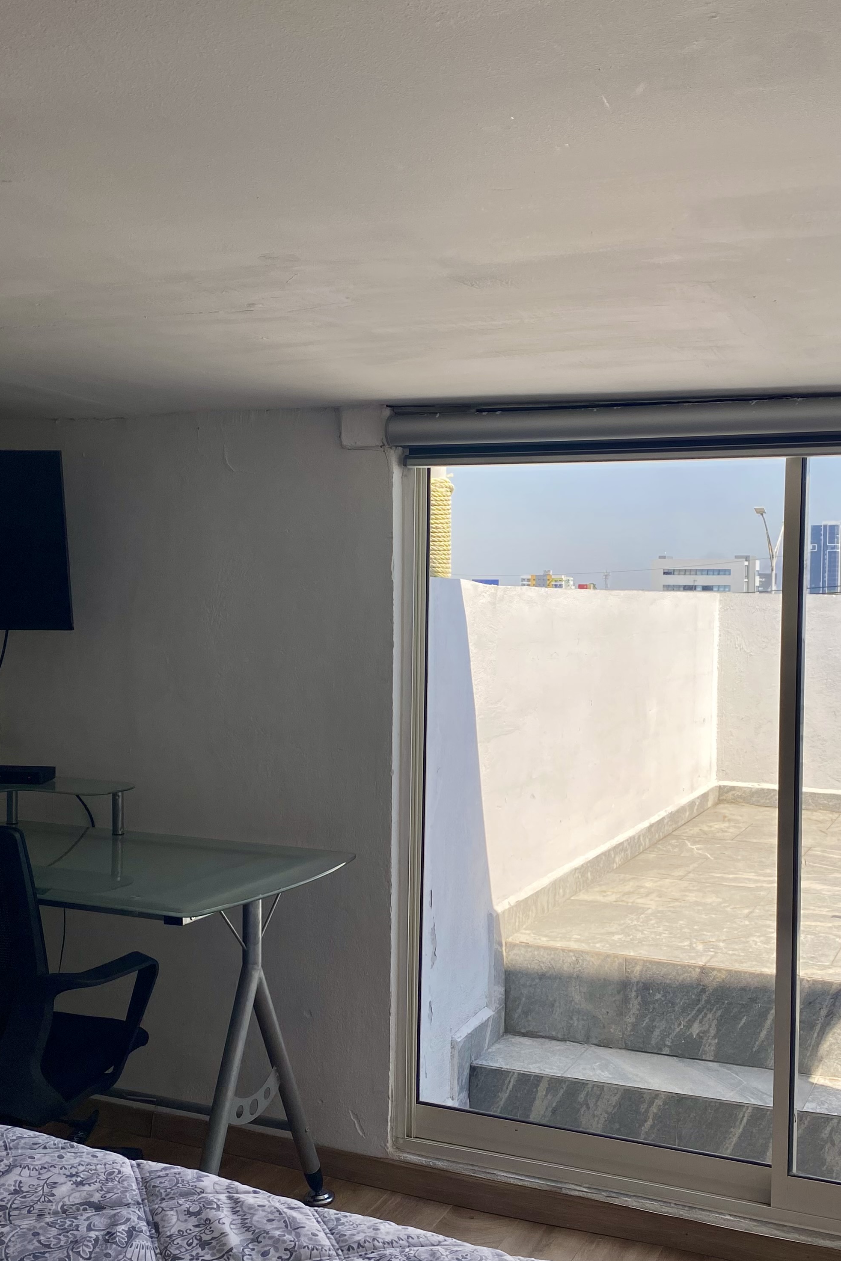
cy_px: 638
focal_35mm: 37
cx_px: 526
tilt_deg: -2.1
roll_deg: -0.7
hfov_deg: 35.7
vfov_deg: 51.9
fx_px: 1296
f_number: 1.8
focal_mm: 4.25
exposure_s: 1/757
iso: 32
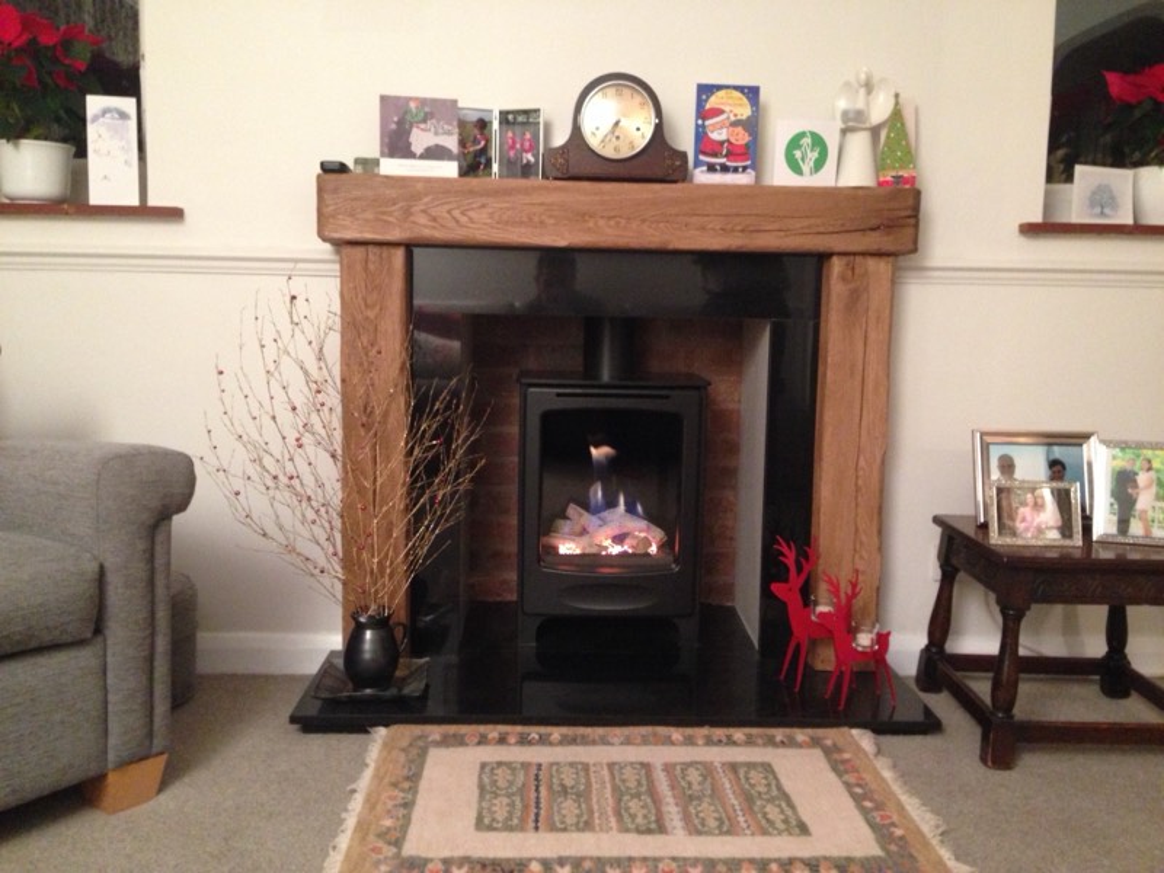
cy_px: 436
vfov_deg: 42.9
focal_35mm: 33
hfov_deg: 55.4
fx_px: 1110
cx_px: 582
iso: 320
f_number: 2.4
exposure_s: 1/20
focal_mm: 4.12
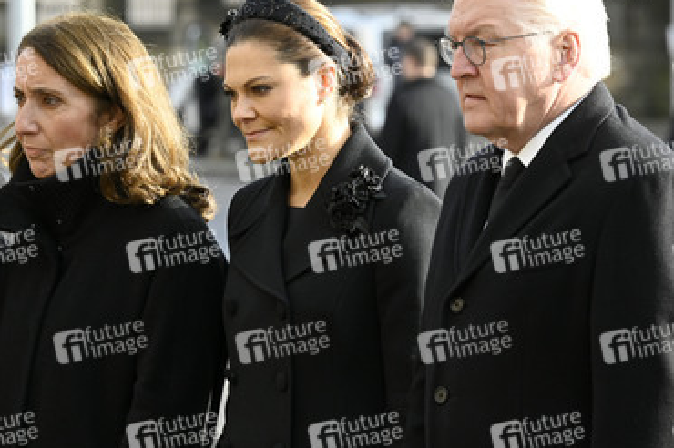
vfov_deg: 4.0
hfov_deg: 6.0
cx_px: 307
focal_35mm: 341
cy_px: 206
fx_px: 6378
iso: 2500
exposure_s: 1/640
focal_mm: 280
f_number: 11
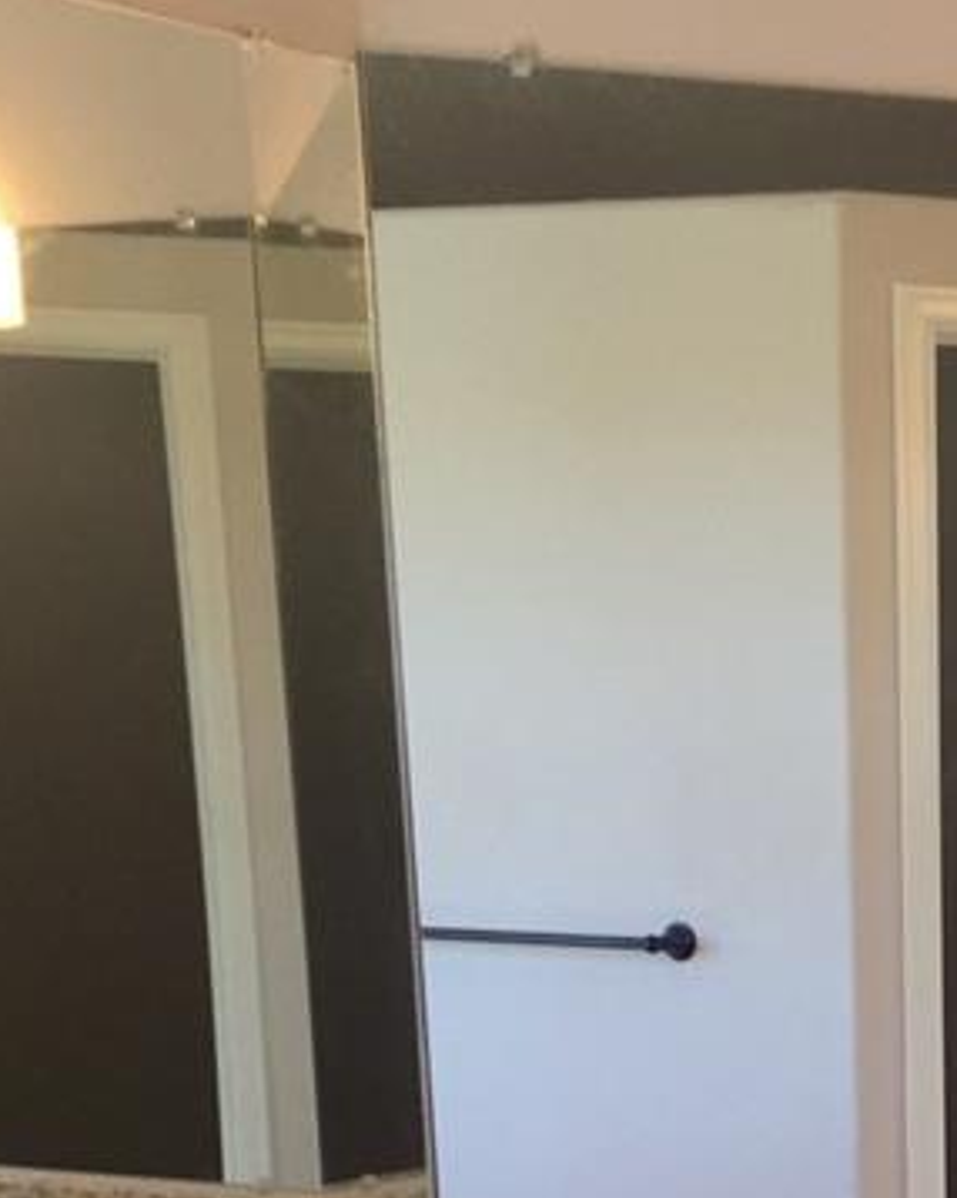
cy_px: 1790
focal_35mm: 95
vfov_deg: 18.0
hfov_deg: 15.4
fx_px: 3366
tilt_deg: -15.6
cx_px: 1272
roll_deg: -0.3
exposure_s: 1/60
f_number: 2.2
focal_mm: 4.15
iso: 40
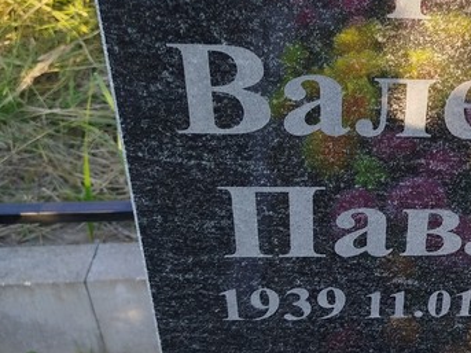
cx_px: 460
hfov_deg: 32.0
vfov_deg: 26.1
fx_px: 762
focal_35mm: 56
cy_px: 151
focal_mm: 5.31
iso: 50
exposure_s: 1/116
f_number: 1.7
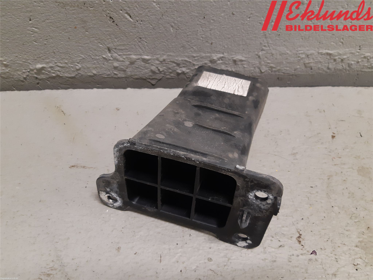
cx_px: 186
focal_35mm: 26
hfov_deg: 67.3
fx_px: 280
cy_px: 140
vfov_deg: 53.1
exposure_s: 1/50
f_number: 1.7
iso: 200
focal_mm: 3.93
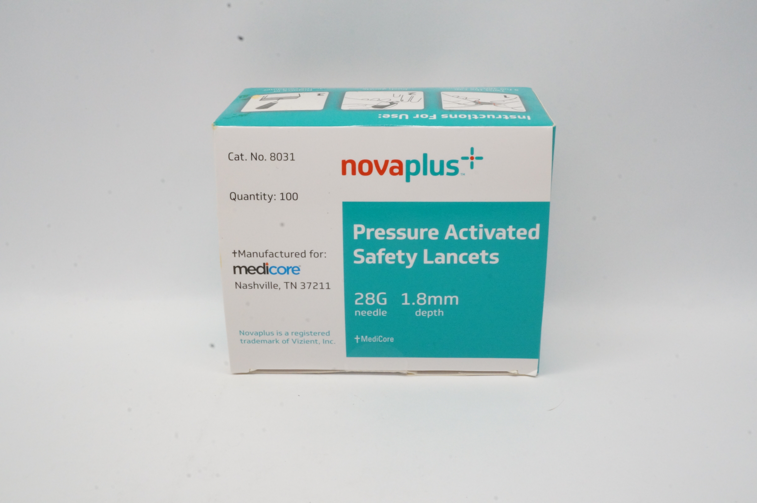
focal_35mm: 40
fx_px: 851
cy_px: 252
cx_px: 378
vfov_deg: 32.9
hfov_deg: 48.0
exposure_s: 1/13
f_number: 25
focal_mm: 27
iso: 1600
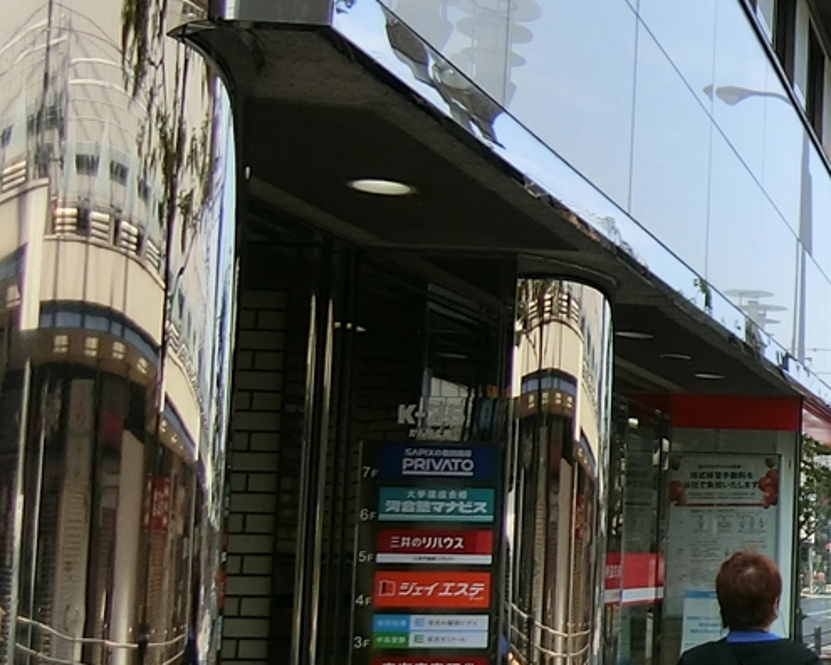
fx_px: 1476
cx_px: 1252
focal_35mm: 60
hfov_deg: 24.4
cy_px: 448
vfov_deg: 25.2
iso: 80
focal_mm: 4.06
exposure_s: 1/800
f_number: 2.7
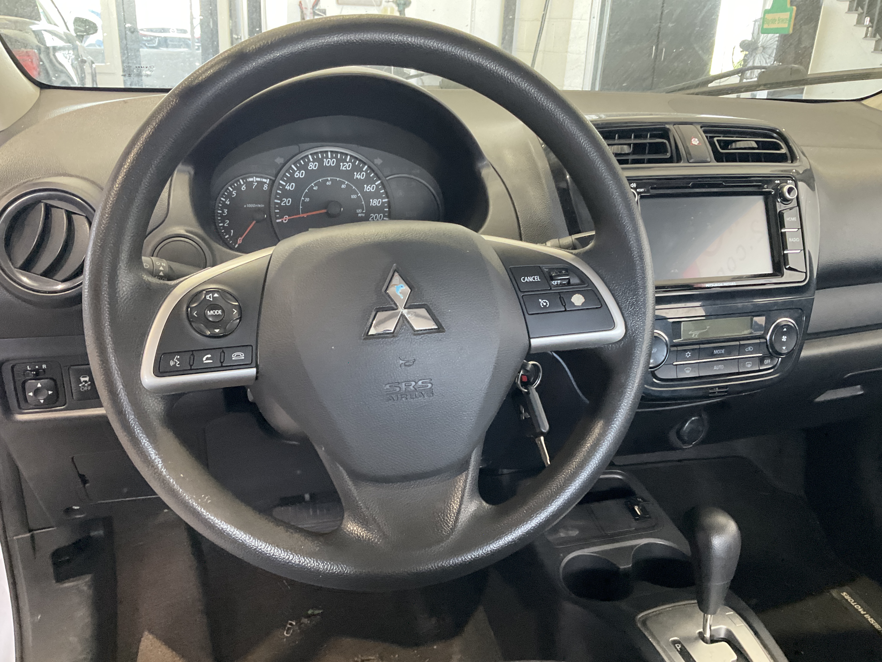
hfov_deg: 61.7
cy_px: 331
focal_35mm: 29
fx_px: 739
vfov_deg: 48.2
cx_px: 441
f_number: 1.8
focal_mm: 3
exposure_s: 1/60
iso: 250
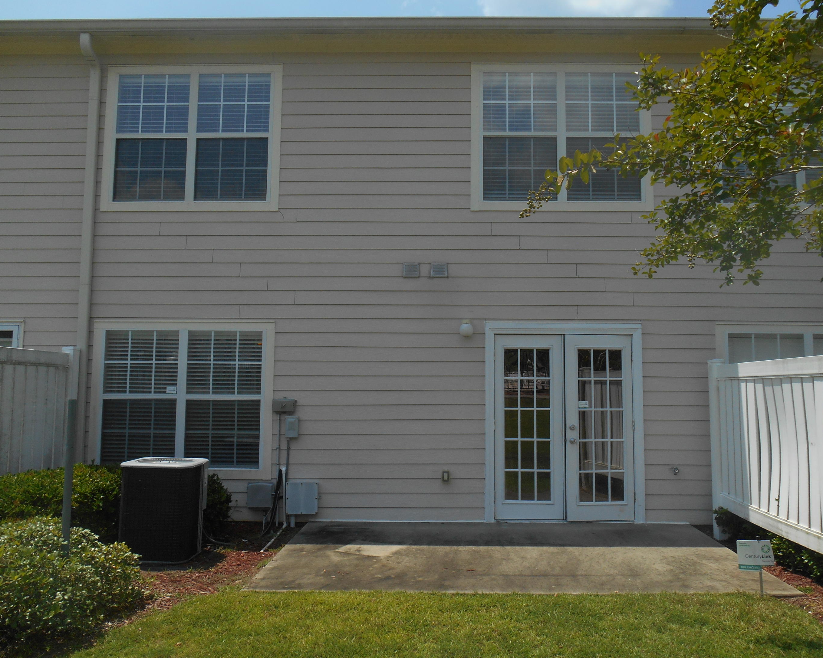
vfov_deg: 51.5
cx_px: 433
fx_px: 682
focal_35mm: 28
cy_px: 325
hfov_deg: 62.2
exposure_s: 1/1250
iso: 80
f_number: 3.4
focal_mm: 4.7
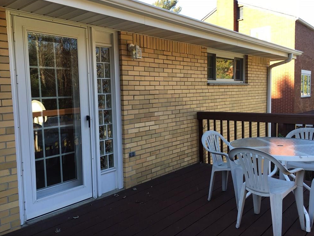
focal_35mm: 30
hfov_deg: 60.0
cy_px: 115
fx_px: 272
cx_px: 154
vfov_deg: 46.8
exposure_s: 1/142
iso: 25
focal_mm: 4.15
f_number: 2.2
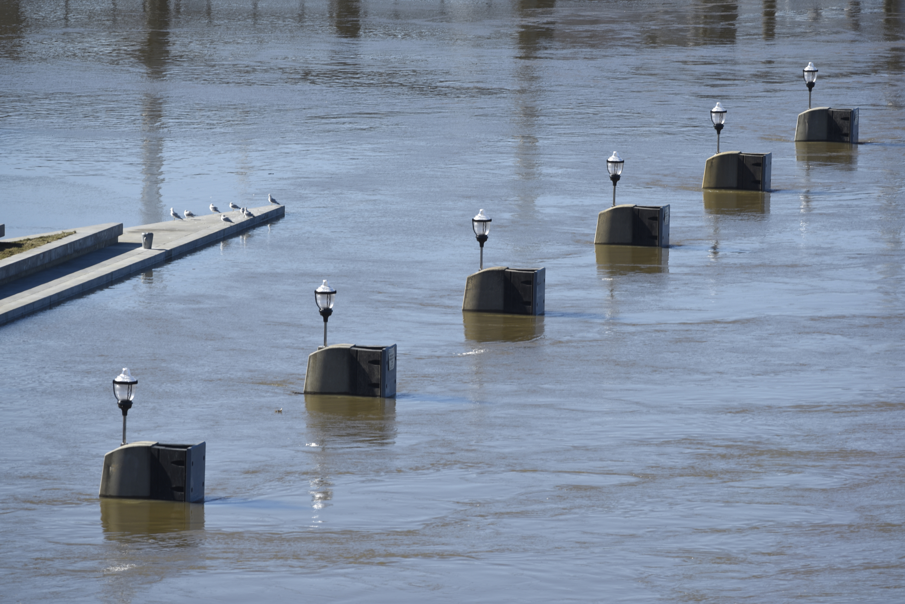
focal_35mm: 300
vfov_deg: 4.6
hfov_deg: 6.9
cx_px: 452
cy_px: 302
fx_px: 7544
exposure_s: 1/400
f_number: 8
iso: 125
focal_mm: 300
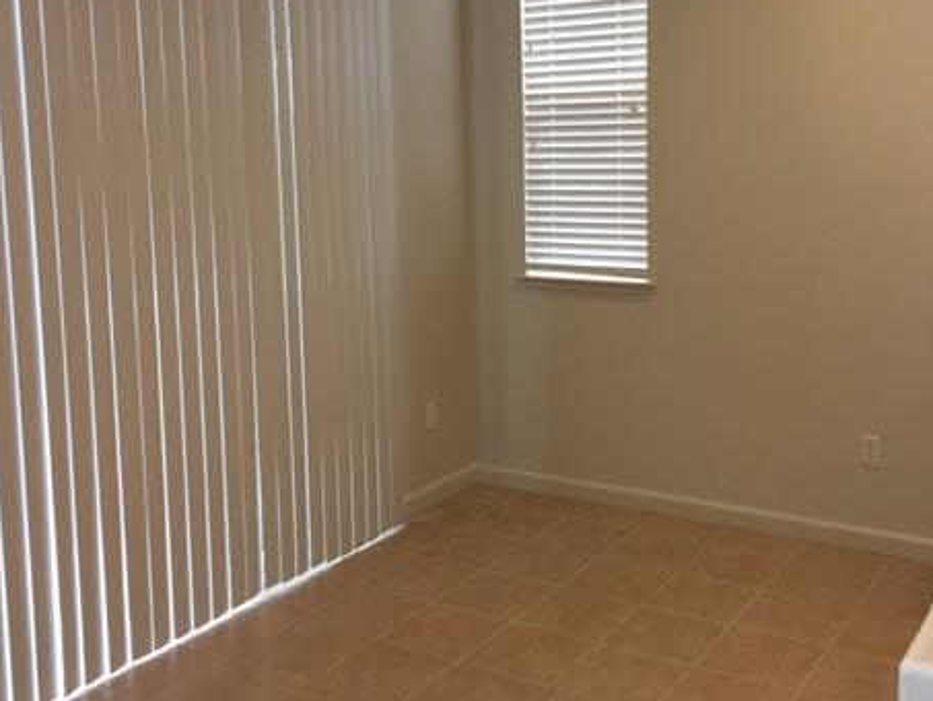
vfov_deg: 35.0
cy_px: 274
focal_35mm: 41
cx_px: 542
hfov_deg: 45.6
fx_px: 1105
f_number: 2.2
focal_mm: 4.15
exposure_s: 1/15
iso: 50
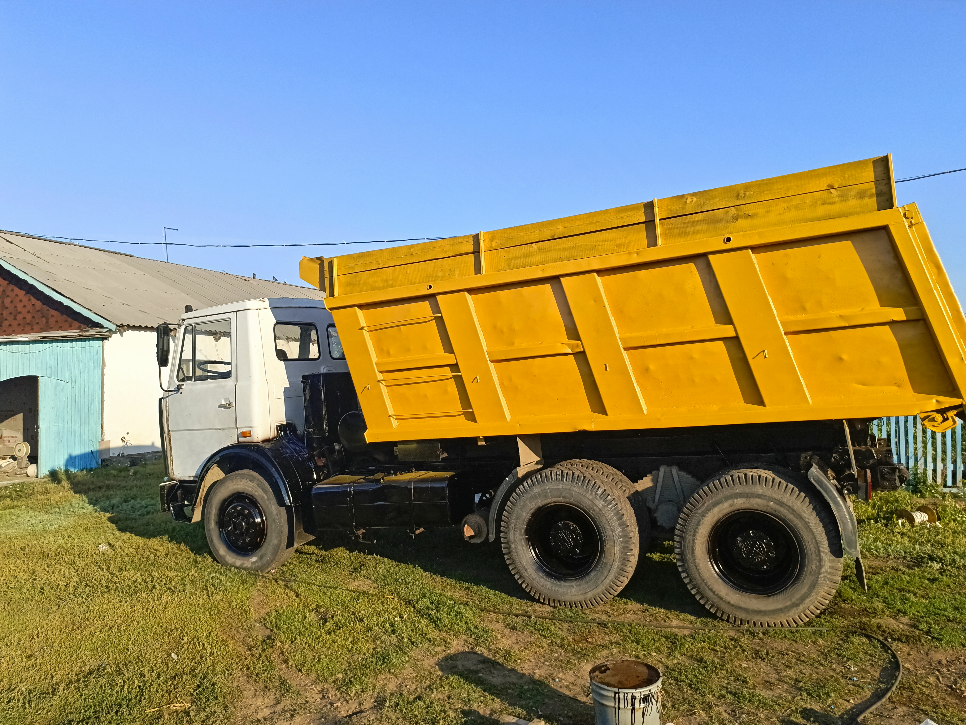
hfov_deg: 71.6
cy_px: 362
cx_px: 483
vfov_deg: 56.8
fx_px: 670
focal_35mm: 24
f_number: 1.7
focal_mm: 5.25
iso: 50
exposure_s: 1/517
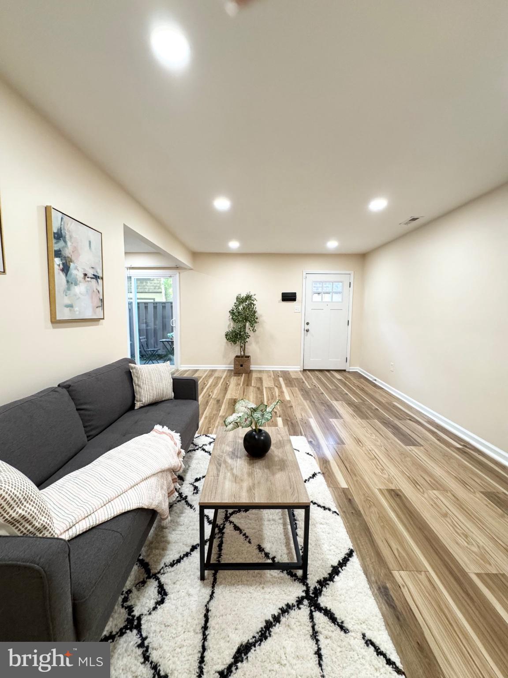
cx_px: 254
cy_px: 339
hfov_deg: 85.7
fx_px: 274
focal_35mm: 14
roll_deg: -0.2
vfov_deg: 102.1
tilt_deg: -5.7
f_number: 2.2
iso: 250
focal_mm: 2.22
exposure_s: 1/120
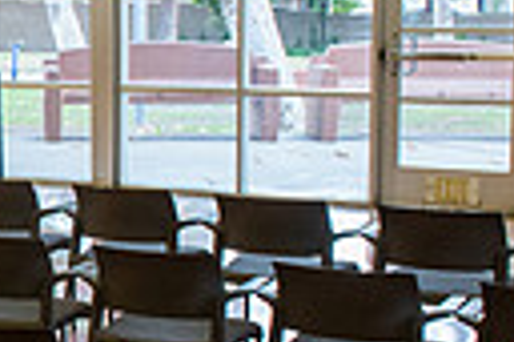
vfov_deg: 12.5
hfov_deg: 16.2
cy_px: 179
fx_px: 1554
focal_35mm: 109
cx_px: -377
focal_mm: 24
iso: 1600
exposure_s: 1/80
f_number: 7.1
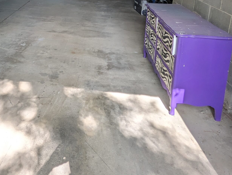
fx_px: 222
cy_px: -1
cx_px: 46
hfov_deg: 51.8
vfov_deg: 38.1
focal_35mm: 33
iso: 41
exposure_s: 1/96.2
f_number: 2.2
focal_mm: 2.35
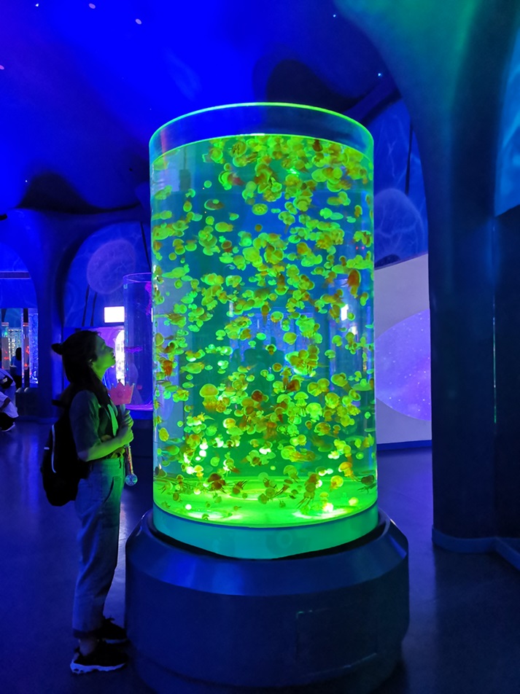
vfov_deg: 65.3
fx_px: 541
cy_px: 347
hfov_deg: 51.3
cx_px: 260
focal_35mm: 27
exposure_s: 3
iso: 400
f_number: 1.8
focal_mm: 4.75
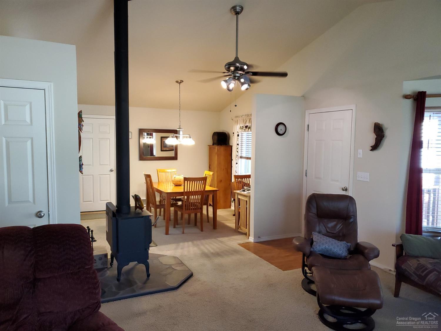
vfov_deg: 53.0
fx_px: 331
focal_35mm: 26
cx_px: 220
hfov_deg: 67.3
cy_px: 166
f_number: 1.5
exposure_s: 1/60
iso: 320
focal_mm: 4.3
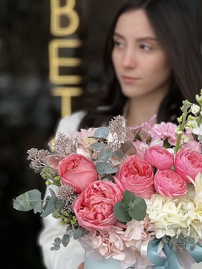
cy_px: 191
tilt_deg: -7.5
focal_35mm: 110
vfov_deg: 17.8
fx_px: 856
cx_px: 140
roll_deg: -1.0
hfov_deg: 13.4
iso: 25
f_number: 2.8
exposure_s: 1/199
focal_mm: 9
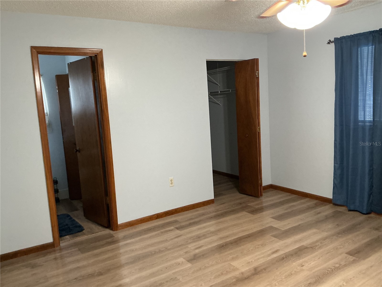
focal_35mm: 29
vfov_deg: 48.2
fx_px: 320
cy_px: 144
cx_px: 191
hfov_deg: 61.7
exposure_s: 1/40
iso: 250
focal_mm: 3
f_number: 1.8
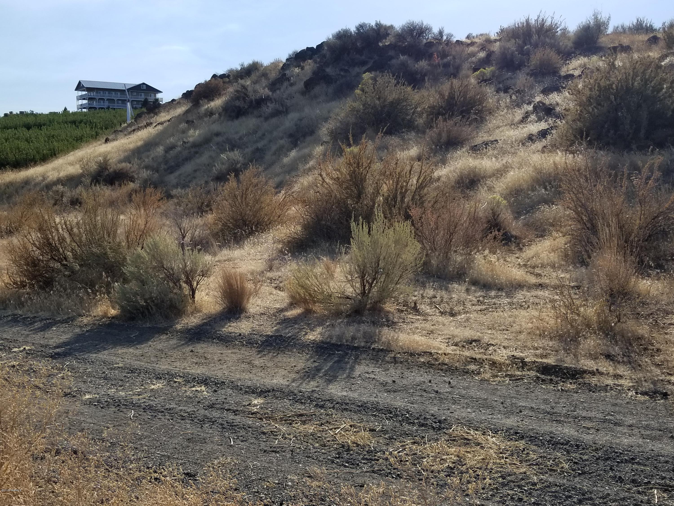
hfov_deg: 67.3
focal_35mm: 26
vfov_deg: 53.1
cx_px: 337
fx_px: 506
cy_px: 253
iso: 50
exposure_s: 1/3135
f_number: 1.7
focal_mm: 4.3
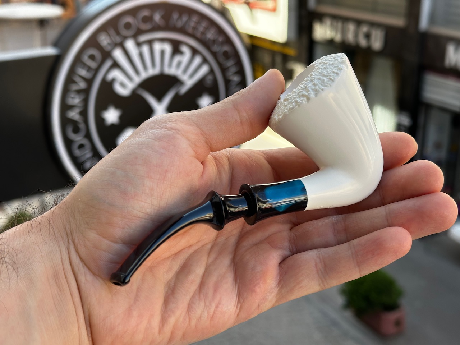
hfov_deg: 39.7
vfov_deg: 30.3
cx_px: 230
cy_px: 172
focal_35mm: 48
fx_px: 638
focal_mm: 6.86
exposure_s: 1/634
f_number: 1.78
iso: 64
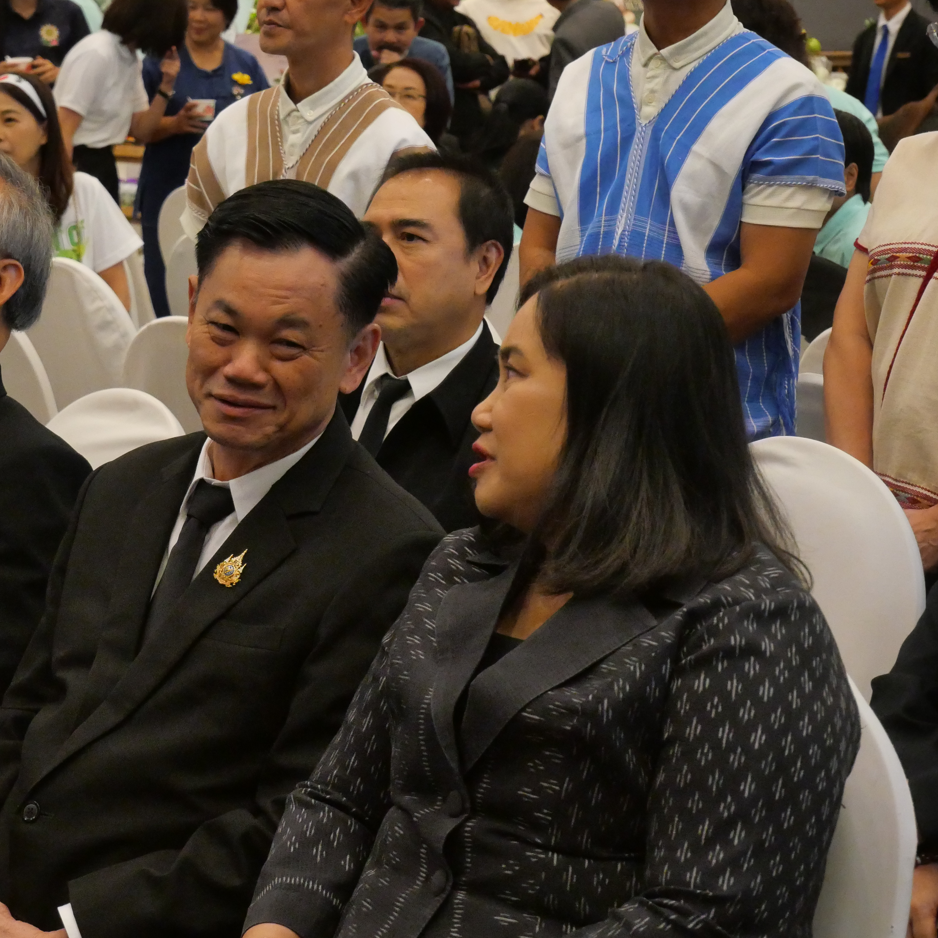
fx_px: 3188
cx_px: 237
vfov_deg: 16.7
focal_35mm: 104
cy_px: 467
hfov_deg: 16.7
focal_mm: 39
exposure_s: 1/80
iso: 4000
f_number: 5.4
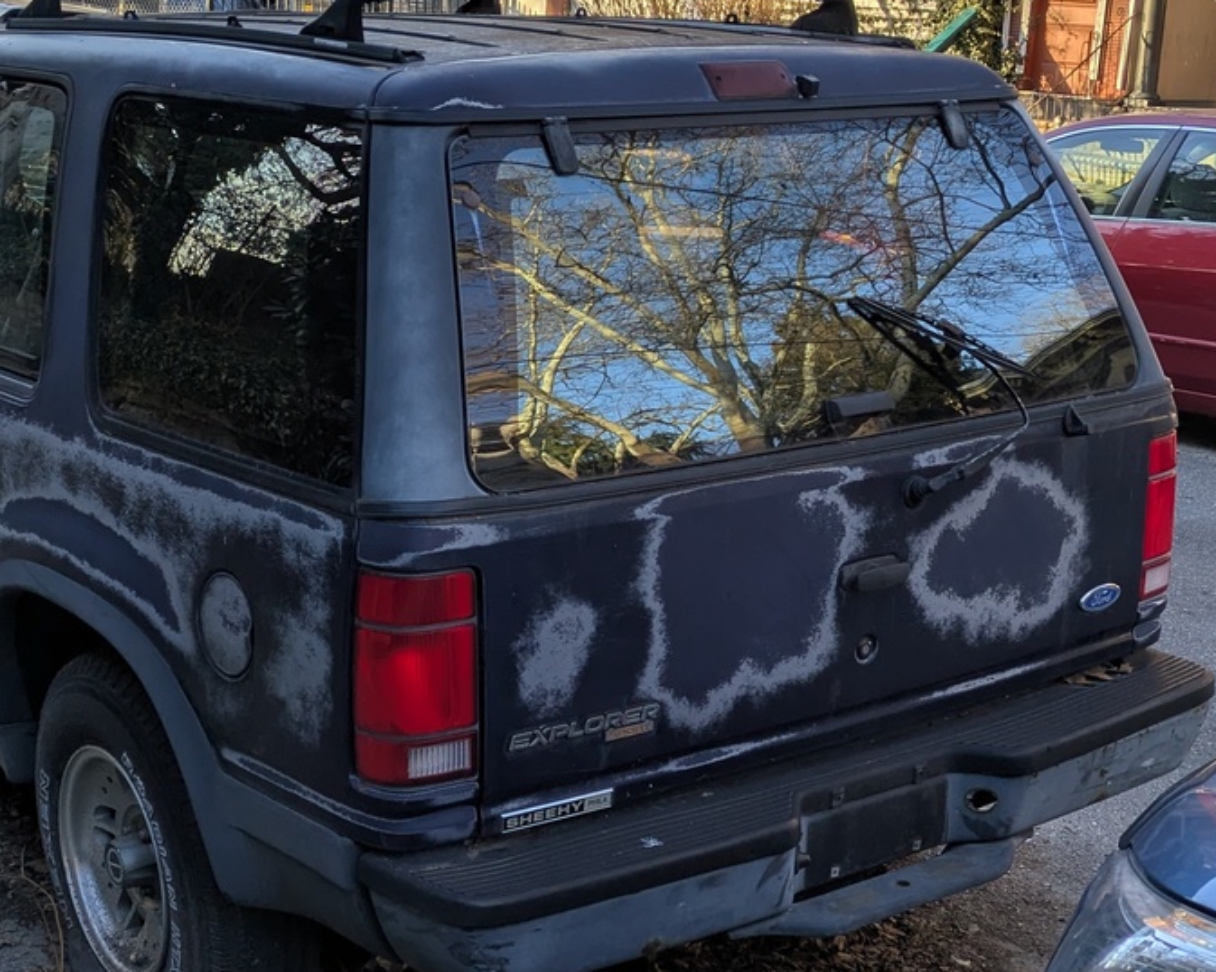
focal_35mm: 58
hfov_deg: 32.5
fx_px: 2087
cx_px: 605
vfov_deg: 26.2
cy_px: 504
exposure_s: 1/560
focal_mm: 5.43
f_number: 1.89
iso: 40
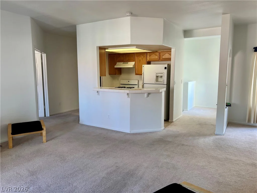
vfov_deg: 53.1
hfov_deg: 67.3
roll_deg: +0.2
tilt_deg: -7.3
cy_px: 96
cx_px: 128
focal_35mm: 26
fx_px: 193
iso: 80
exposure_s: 1/120
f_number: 1.5
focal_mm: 5.7
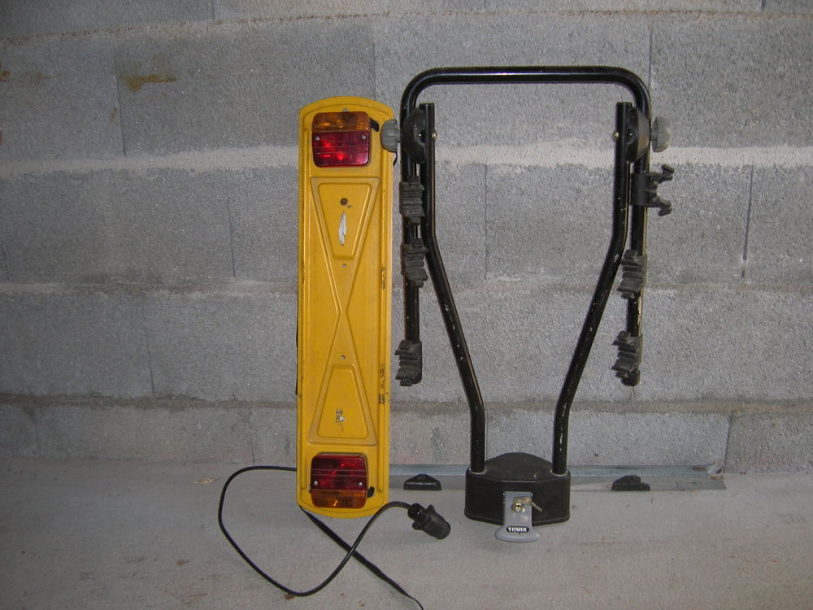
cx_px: 406
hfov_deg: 52.6
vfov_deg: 40.7
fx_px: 822
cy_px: 305
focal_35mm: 35
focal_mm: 5.8
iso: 50
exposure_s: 1/60.1
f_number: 2.9
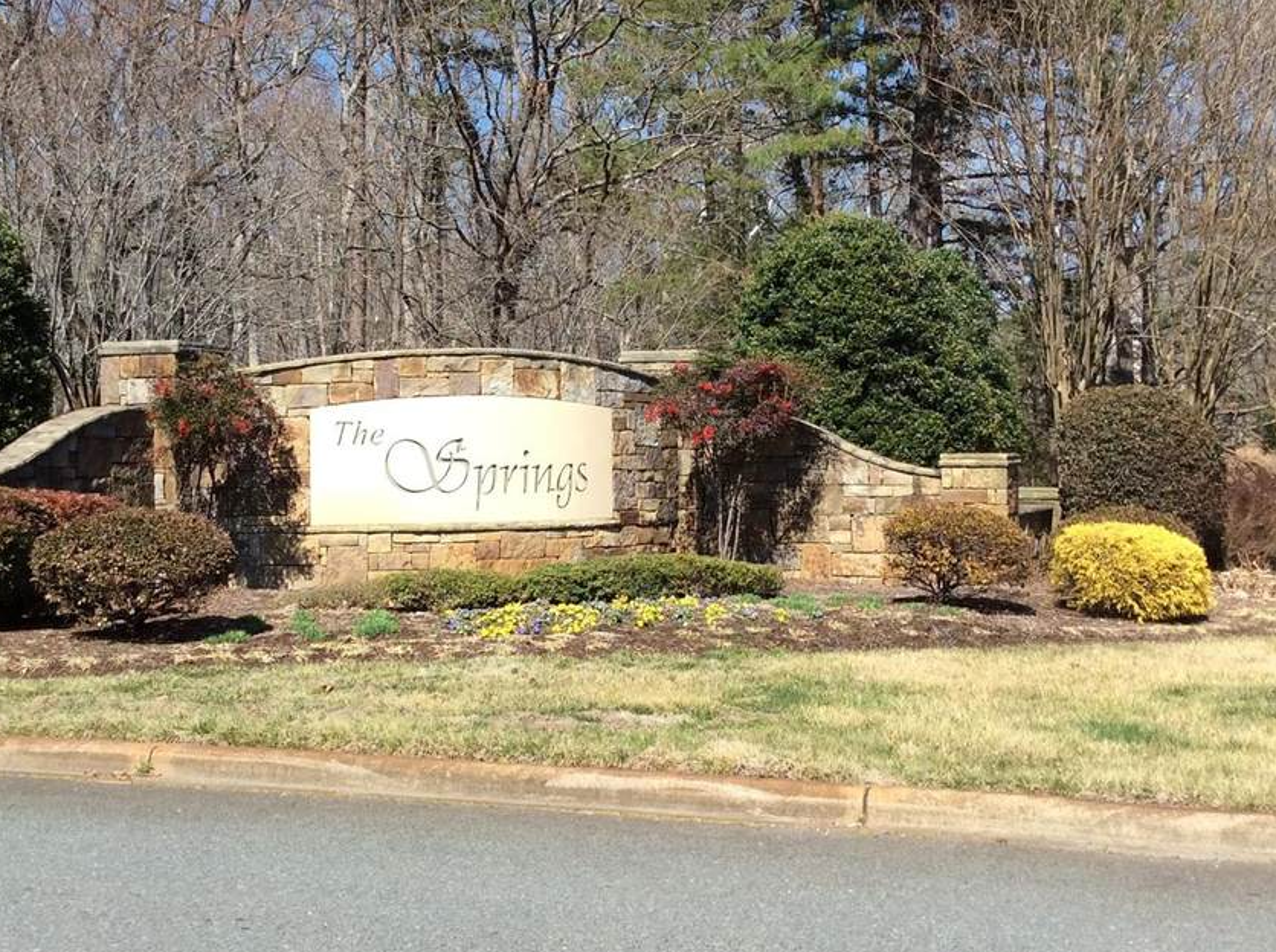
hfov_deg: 39.0
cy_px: 410
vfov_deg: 29.6
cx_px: 595
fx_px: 1803
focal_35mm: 49
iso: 32
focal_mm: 3.3
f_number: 2.4
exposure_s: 1/907
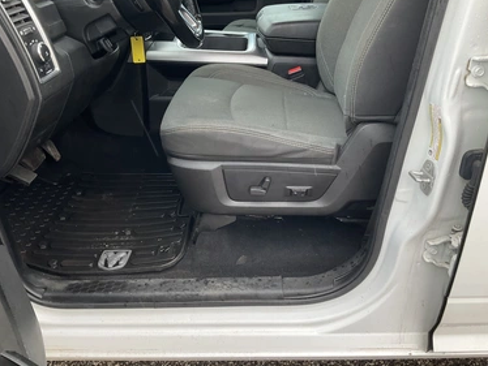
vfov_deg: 45.5
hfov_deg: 58.3
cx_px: 251
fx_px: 437
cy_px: 176
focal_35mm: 31
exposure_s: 1/96
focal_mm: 3
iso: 64
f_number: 1.8
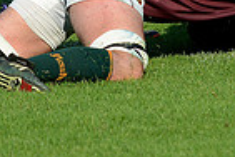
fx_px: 3616
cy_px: -151
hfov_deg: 3.7
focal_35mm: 554
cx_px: 357
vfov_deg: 2.5
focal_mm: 135
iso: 250
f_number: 2.8
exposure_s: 1/2000
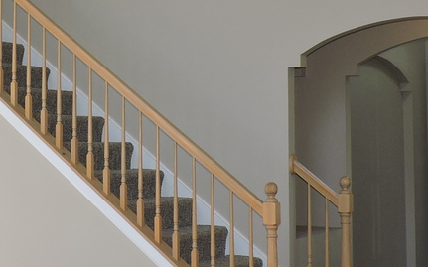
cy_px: 47
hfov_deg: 24.0
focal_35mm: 85
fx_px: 991
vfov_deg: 15.2
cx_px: 86
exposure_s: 1/60
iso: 100
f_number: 3
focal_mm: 4.3
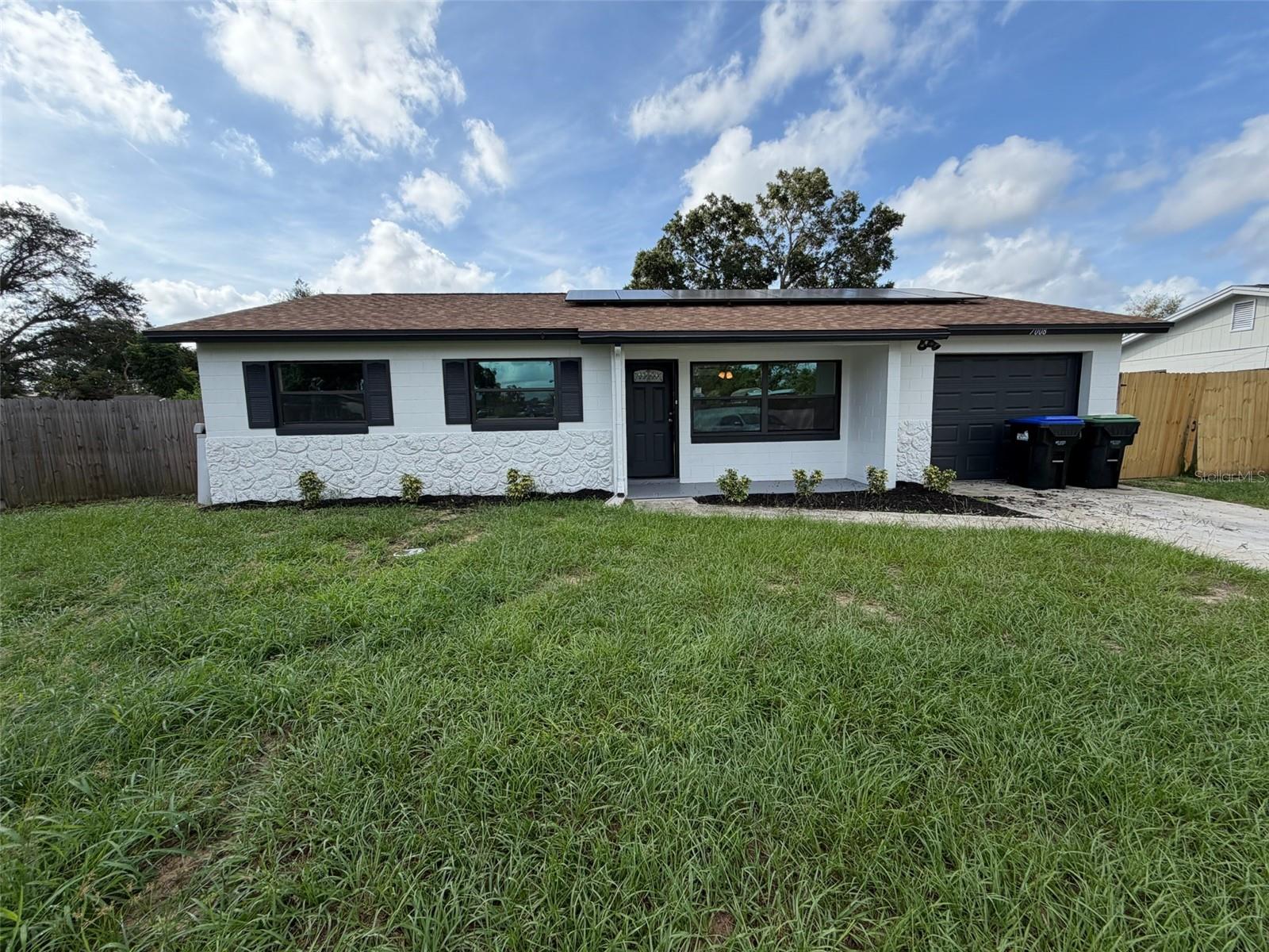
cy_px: 476
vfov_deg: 85.7
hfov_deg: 102.1
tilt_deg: -7.3
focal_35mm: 14
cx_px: 634
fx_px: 513
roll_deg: +1.2
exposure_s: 1/830
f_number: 2.2
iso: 25
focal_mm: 2.22
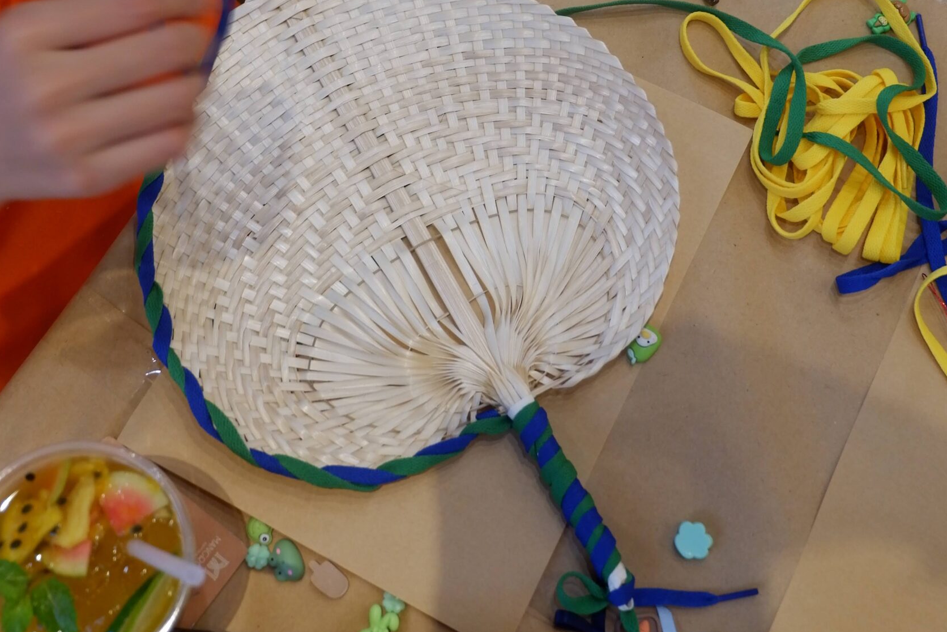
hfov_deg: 40.3
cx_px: 479
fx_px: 1289
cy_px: 150
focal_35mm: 49
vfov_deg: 27.1
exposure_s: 1/42
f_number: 4
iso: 800
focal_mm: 21.1
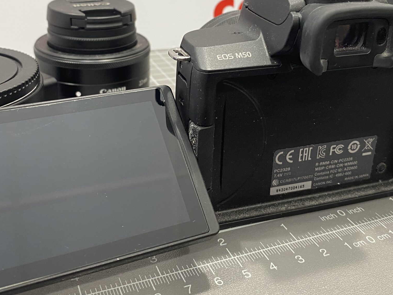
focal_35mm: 44
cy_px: 106
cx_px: 198
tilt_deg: -23.9
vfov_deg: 32.7
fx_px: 500
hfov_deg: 42.9
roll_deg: -0.7
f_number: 1.8
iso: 80
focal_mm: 4.25
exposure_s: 1/50
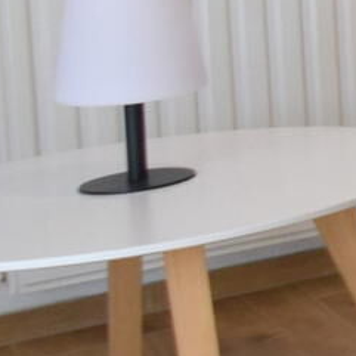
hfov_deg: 7.6
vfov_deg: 12.9
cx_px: 1521
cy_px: -194
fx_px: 1478
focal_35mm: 127
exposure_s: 1/60
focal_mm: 10
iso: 400
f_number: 4
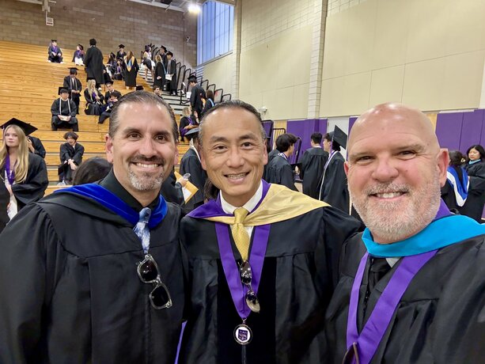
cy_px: 182
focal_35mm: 23
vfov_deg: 58.9
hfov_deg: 73.9
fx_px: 322
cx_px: 242
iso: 200
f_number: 1.9
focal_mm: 2.69
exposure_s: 1/60
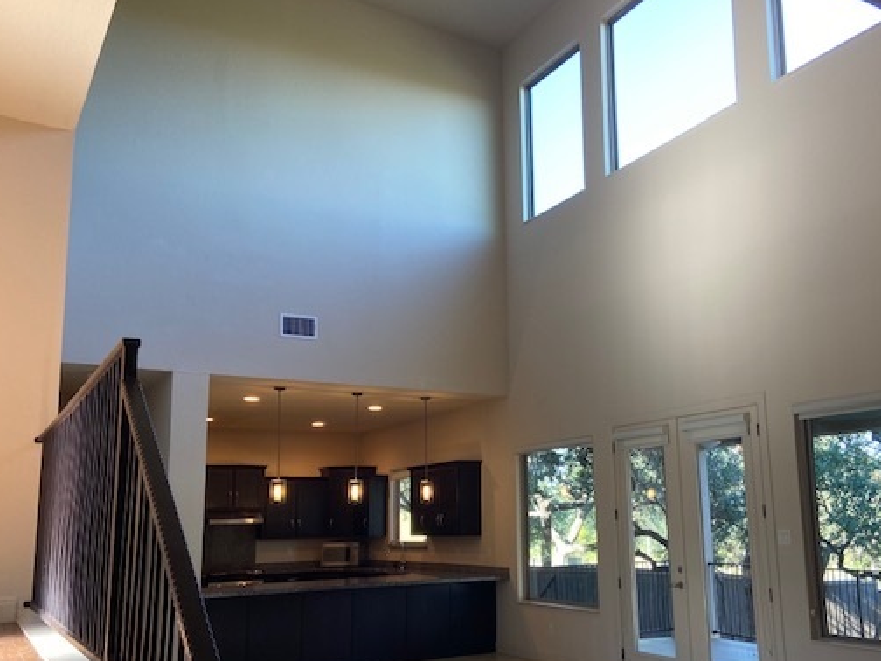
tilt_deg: +9.3
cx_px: 491
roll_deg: +0.9
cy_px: 404
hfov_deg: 55.2
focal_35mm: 33
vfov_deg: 42.7
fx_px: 840
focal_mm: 4.25
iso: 64
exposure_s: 1/60
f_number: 1.8
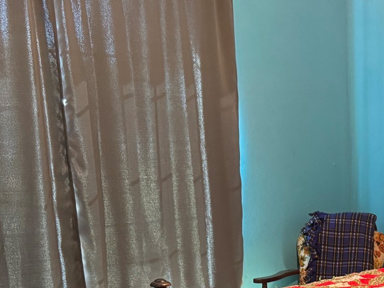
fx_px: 743
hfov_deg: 26.4
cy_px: 319
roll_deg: -0.8
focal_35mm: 67
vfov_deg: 20.8
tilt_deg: -14.1
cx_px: 434
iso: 640
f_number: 1.78
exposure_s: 1/40
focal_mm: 6.76
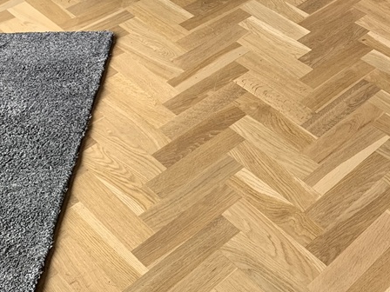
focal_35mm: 58
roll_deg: -0.8
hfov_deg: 32.4
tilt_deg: -37.3
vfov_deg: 24.8
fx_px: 653
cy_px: 60
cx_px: 304
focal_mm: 4.25
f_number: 1.8
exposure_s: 1/121
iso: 80
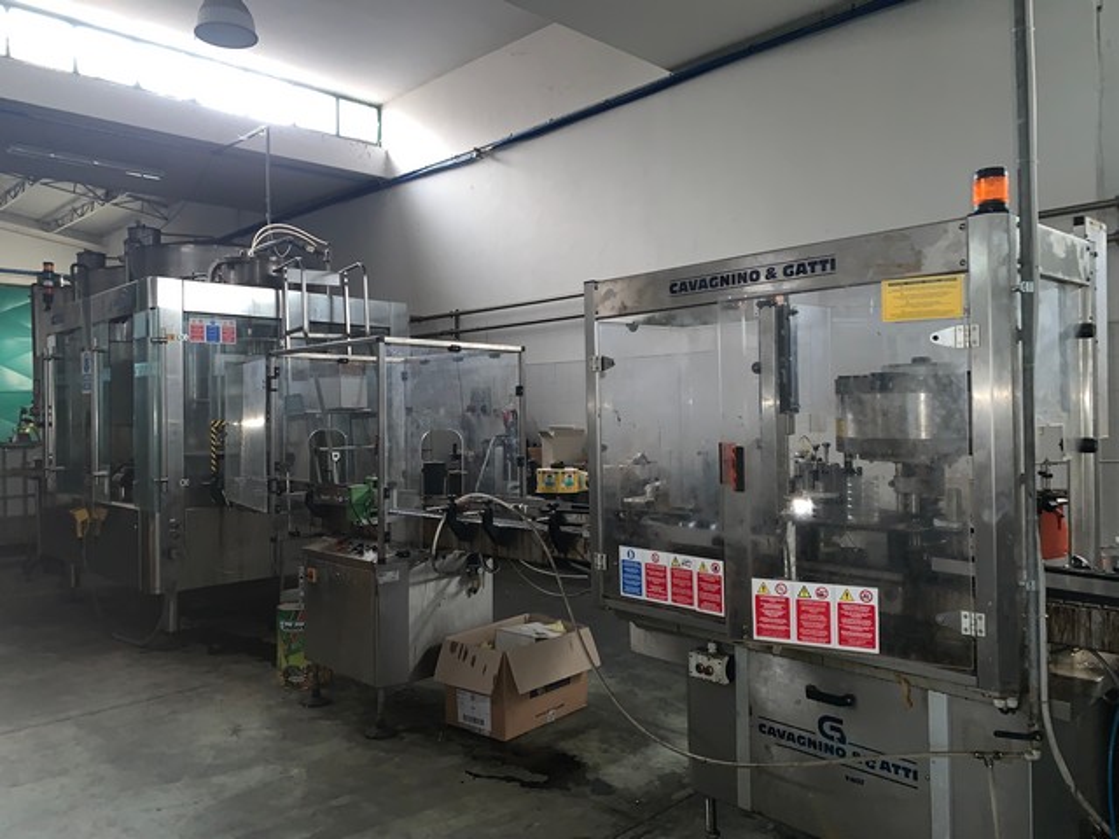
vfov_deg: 53.1
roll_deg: +1.6
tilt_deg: -1.2
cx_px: 560
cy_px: 420
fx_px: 840
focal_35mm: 26
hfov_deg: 67.3
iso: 100
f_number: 1.8
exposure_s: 1/4
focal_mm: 4.25
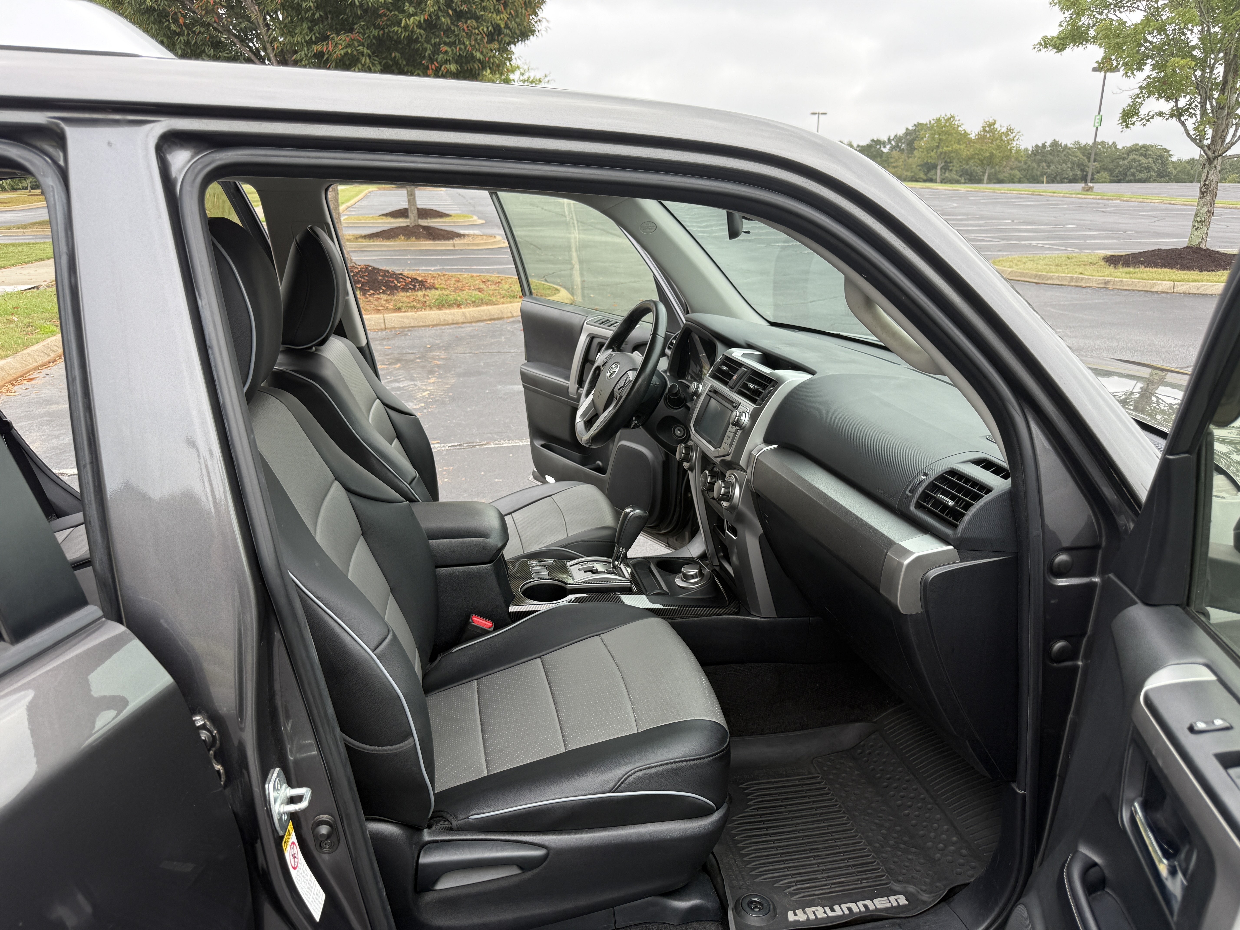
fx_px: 860
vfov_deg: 56.8
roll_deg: -0.1
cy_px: 465
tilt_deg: -15.8
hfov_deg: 71.6
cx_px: 620
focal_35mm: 24
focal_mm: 6.76
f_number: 1.78
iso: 64
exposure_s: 1/273
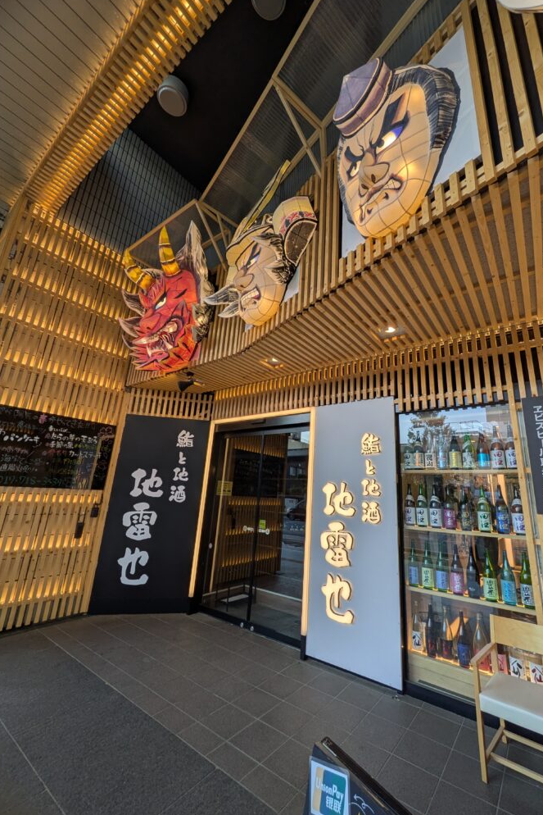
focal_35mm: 15
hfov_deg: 77.0
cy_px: 400
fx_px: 339
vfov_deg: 100.4
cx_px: 307
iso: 53
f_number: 2.2
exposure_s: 1/305
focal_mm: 1.83
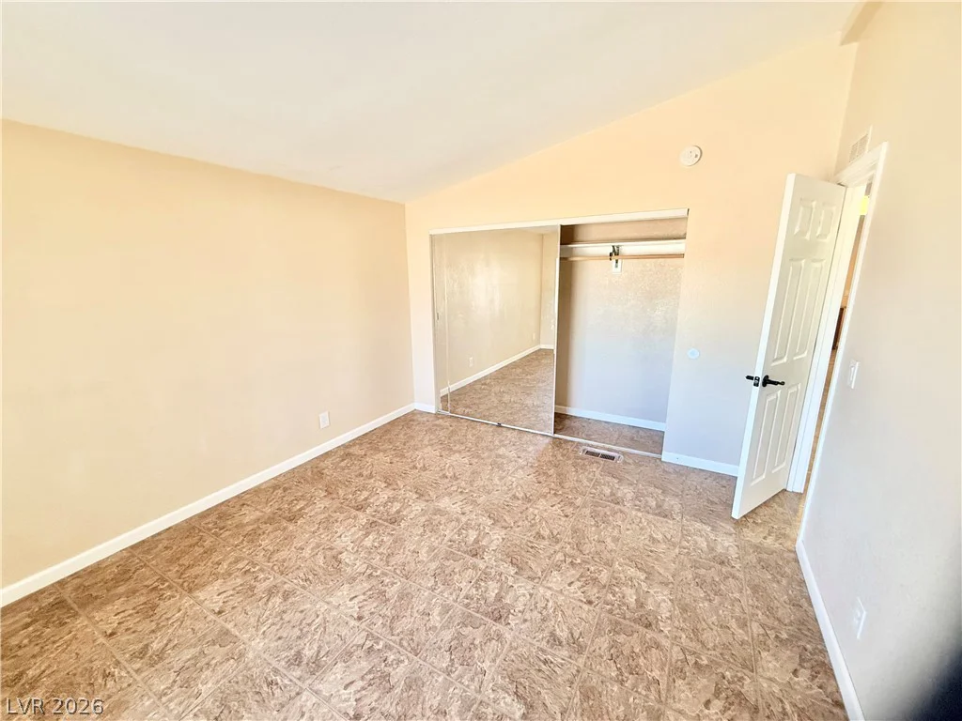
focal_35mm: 14
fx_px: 389
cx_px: 481
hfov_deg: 102.1
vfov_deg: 85.7
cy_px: 360
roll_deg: +0.4
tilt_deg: -12.0
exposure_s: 1/99
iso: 250
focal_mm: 2.22
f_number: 2.2
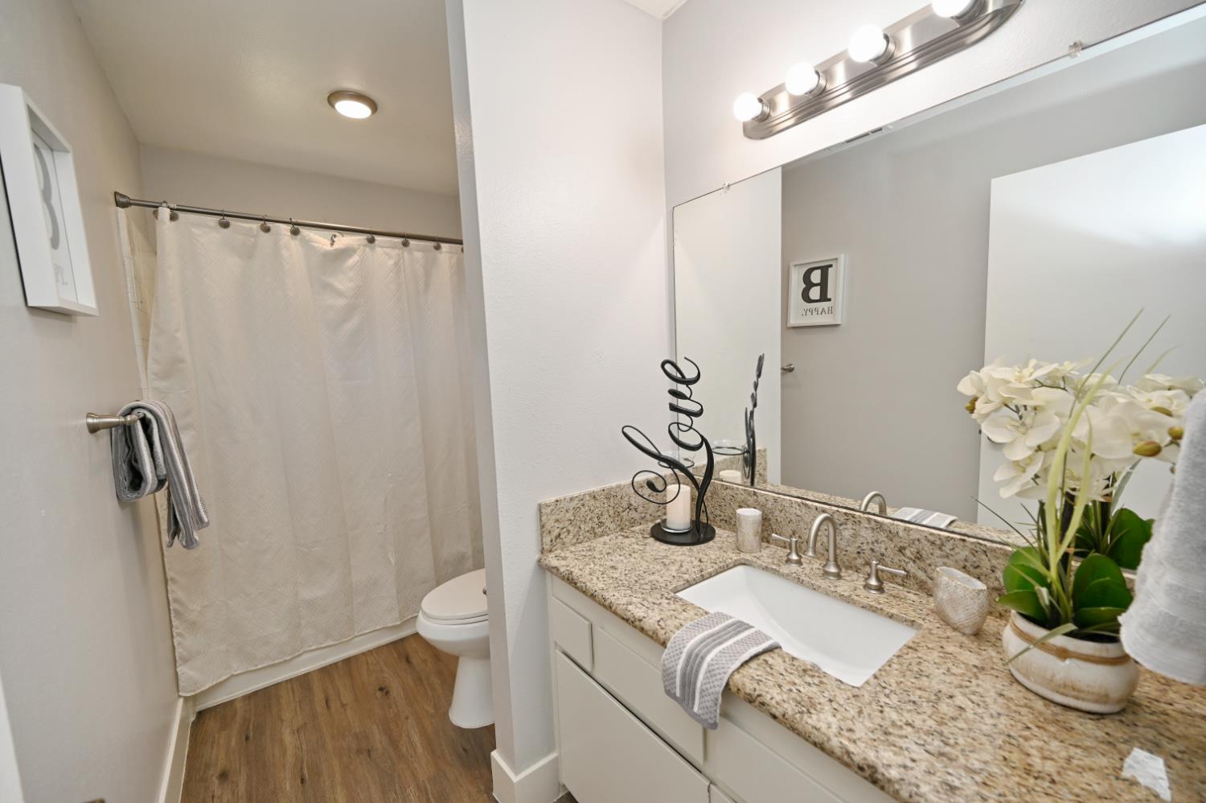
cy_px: 402
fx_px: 469
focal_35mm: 14
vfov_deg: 81.1
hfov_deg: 104.3
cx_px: 603
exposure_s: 1/80
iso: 200
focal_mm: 14
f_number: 4.5
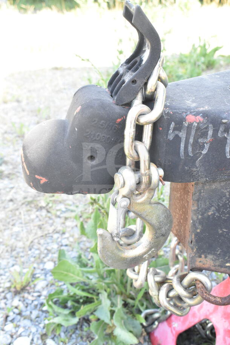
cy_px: 172
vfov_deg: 49.5
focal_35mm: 39
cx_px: 115
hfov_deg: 34.2
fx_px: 373
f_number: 8
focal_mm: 26
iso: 1600
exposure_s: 1/160
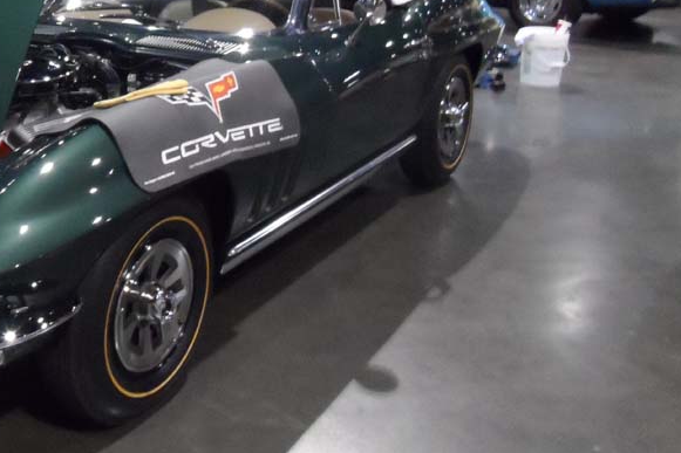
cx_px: 113
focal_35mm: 44
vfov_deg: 30.1
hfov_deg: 42.0
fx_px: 832
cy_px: 119
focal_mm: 4
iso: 640
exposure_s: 1/30
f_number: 3.2
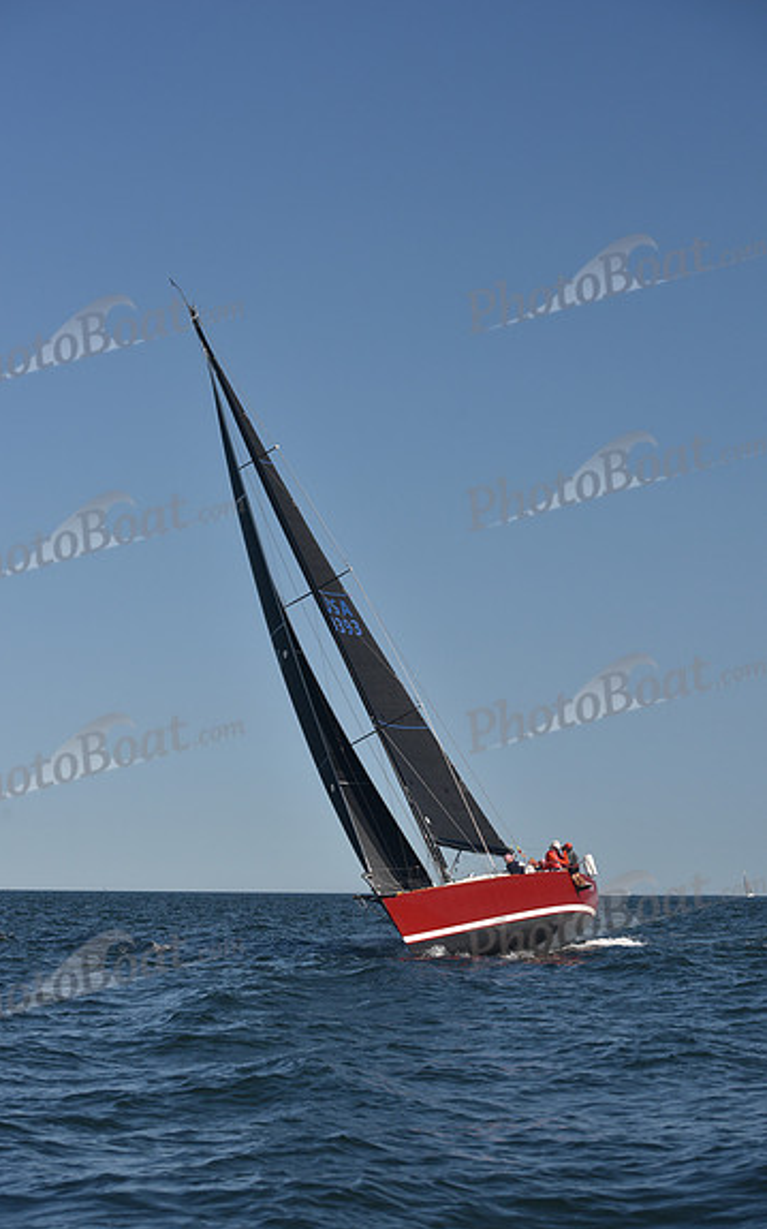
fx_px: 2410
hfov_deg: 18.1
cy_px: 618
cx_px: 356
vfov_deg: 28.6
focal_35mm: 72
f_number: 6.3
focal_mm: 70
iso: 250
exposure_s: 1/800
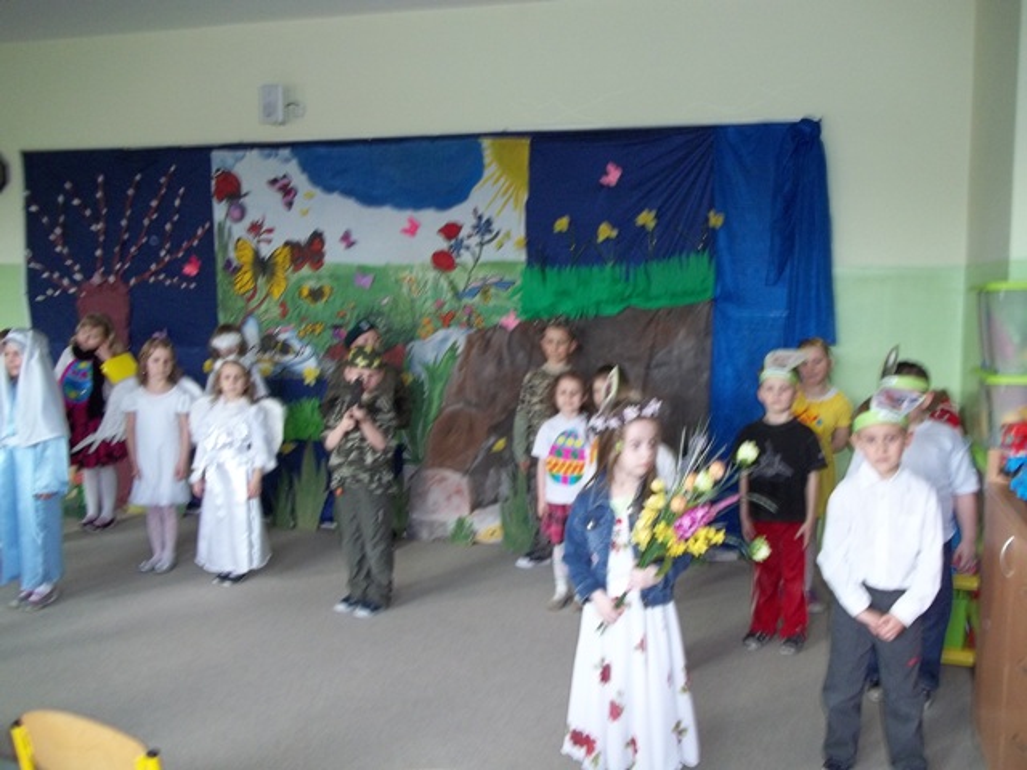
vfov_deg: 44.2
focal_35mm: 32
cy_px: 385
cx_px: 514
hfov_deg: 56.8
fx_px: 949
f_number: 2.9
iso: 160
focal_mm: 5.7
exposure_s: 1/80
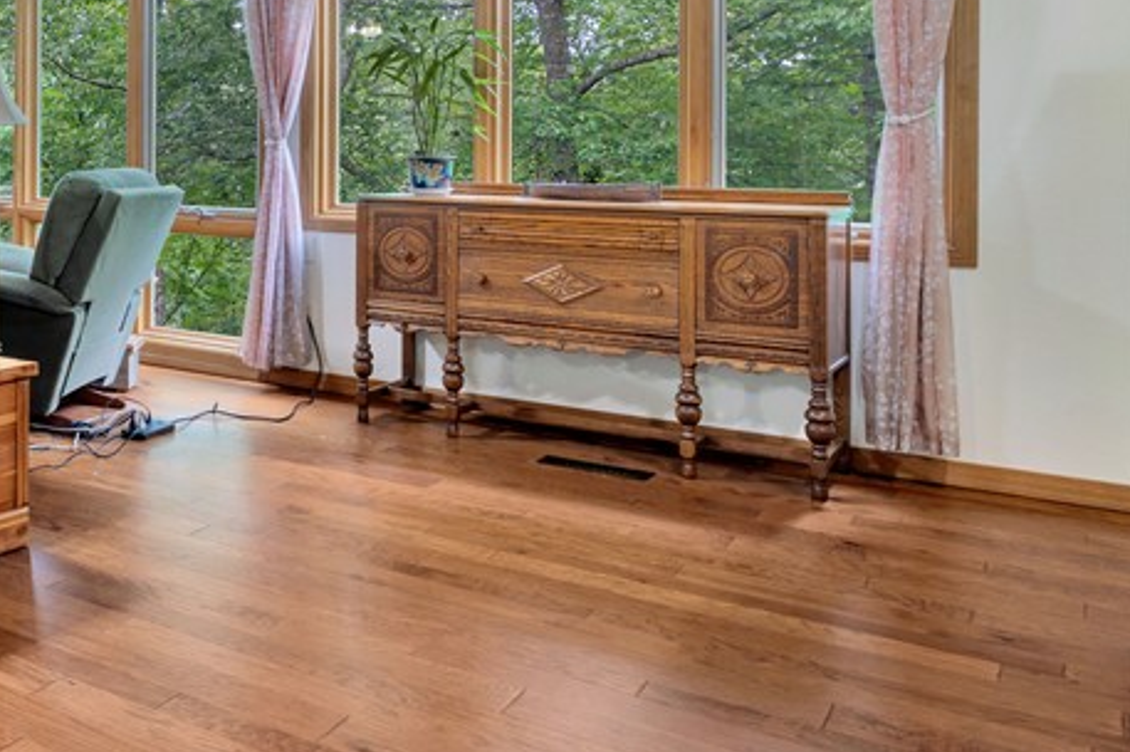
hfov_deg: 39.4
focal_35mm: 38
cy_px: 103
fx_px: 1192
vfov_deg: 33.5
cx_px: -168
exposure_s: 1/1.25
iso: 100
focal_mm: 16
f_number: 7.1
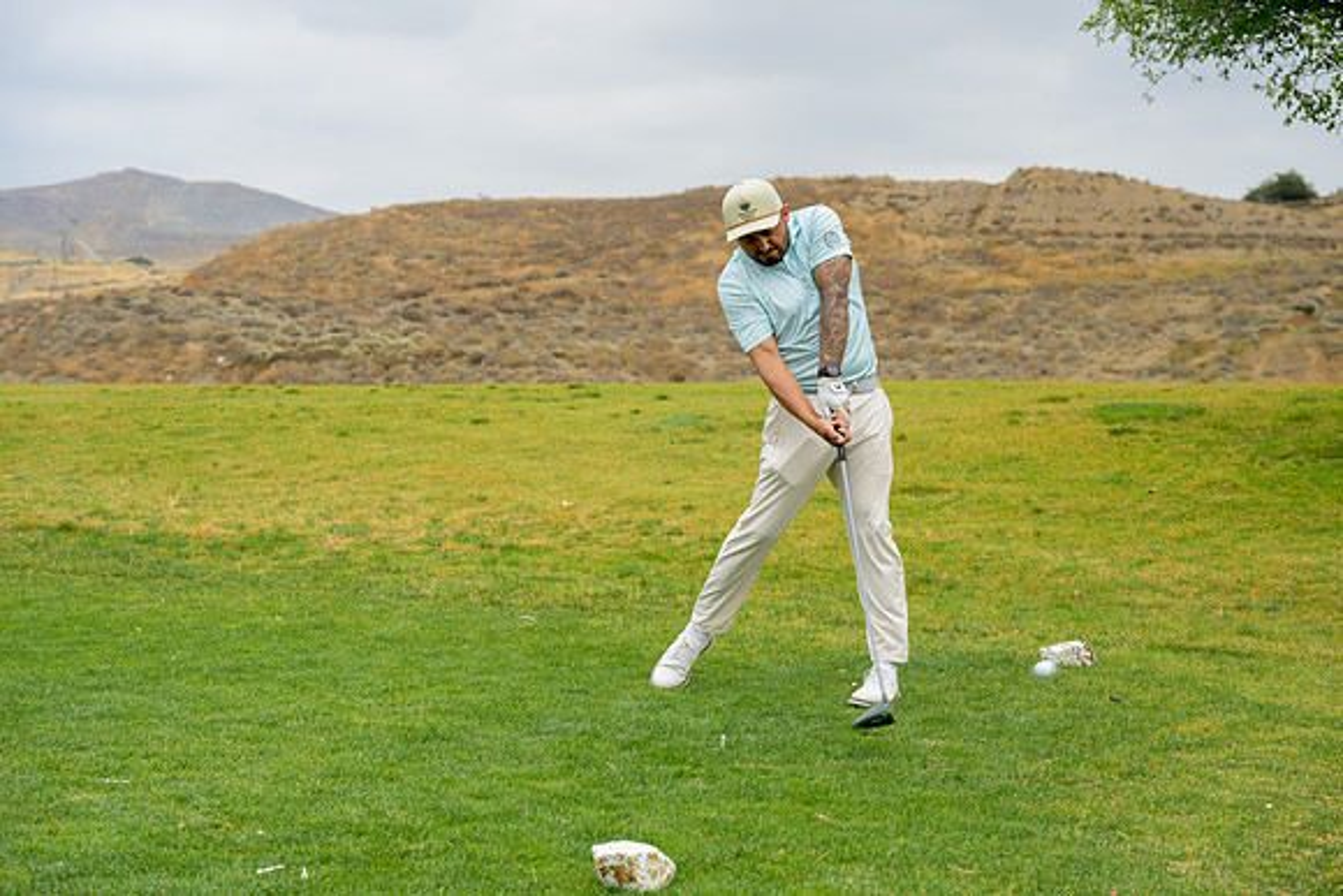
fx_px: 2127
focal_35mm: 57
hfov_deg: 35.0
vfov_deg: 23.8
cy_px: 448
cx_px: 672
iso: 800
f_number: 4
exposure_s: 1/4000
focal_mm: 57
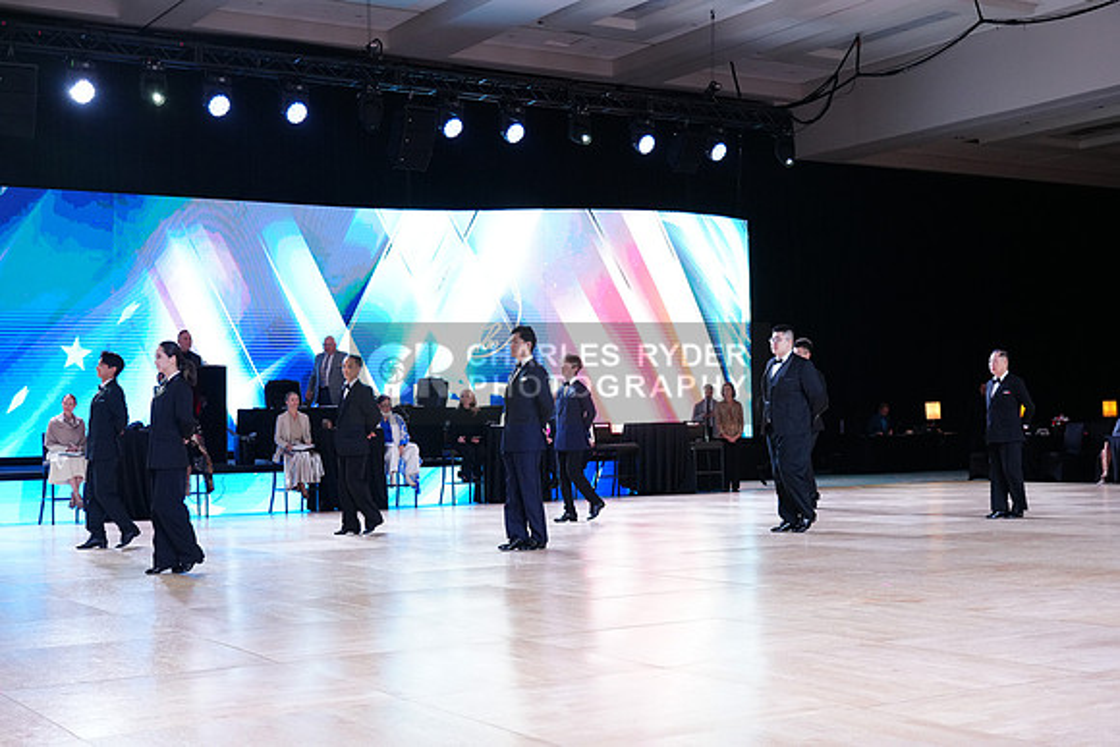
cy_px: 374
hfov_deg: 40.3
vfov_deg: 27.5
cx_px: 560
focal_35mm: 49
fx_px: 1525
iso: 2500
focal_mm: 49
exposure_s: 1/500
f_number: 4
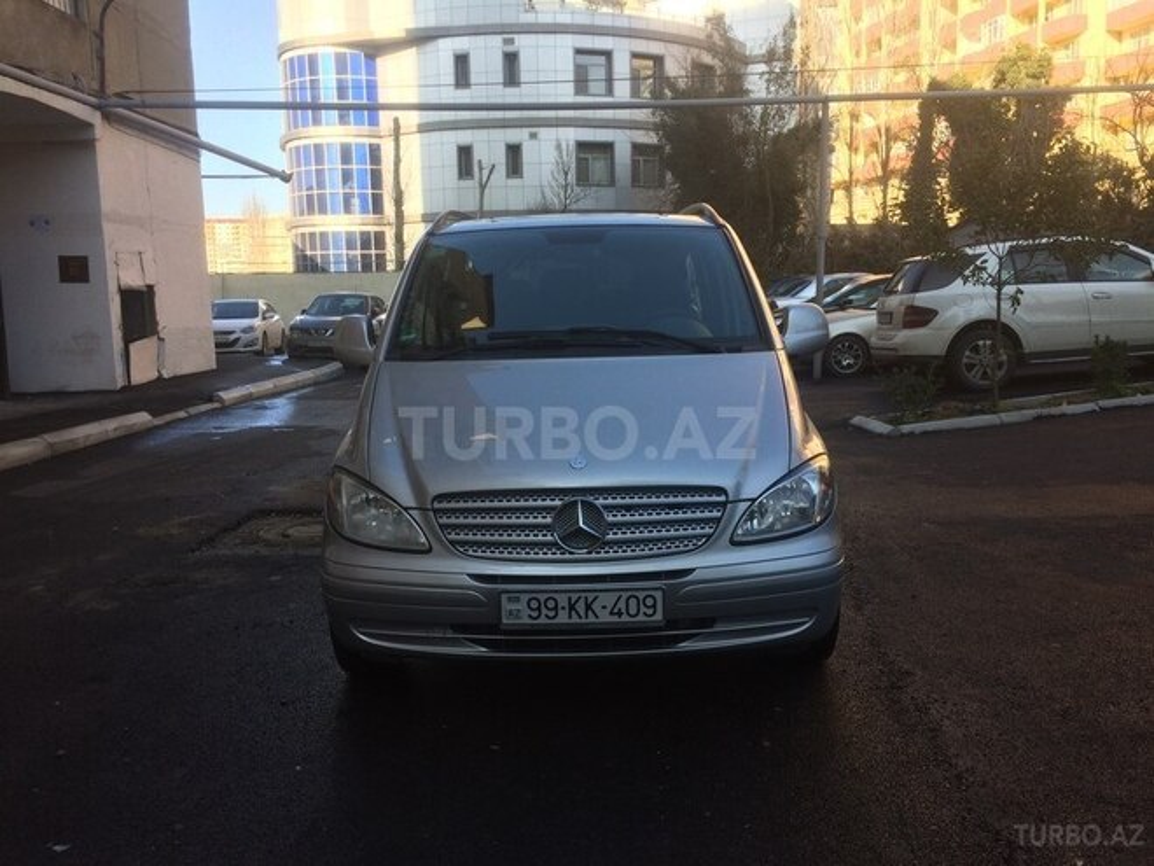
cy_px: 433
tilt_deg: -8.8
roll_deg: +1.8
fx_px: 967
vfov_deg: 48.2
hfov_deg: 61.7
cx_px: 577
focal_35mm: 29
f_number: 2.2
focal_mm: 4.15
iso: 32
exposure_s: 1/562
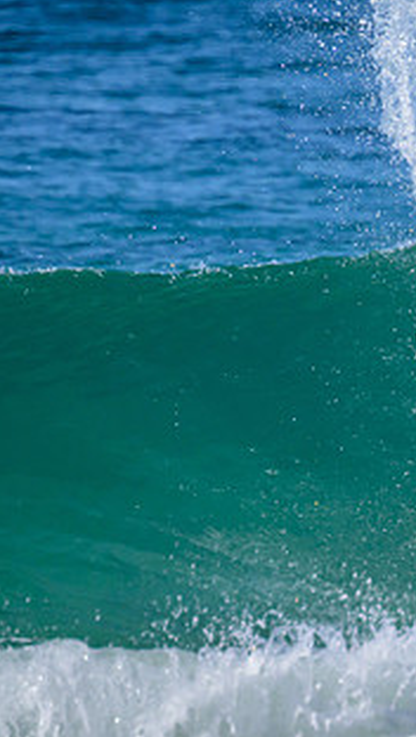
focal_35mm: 2121
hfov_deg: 0.6
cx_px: 791
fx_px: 41503
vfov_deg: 1.0
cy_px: 397
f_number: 11
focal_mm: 800
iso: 800
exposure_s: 1/2000
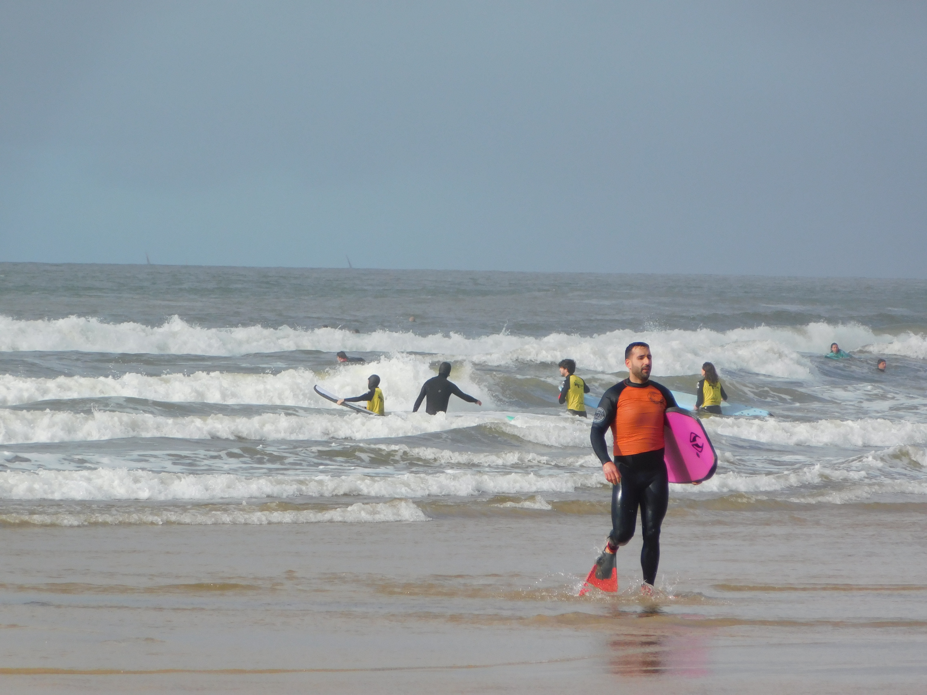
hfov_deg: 4.5
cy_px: 348
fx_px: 11783
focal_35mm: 440
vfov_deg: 3.4
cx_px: 464
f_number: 5.9
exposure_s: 1/640
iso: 125
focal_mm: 78.1
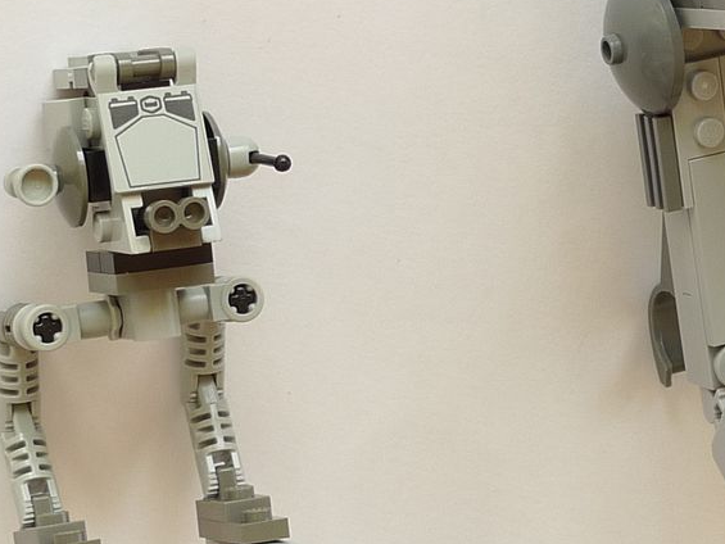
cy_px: -45
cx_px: 662
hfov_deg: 10.7
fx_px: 3855
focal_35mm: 184
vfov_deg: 8.0
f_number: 4
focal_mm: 12.1
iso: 80
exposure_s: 1/40
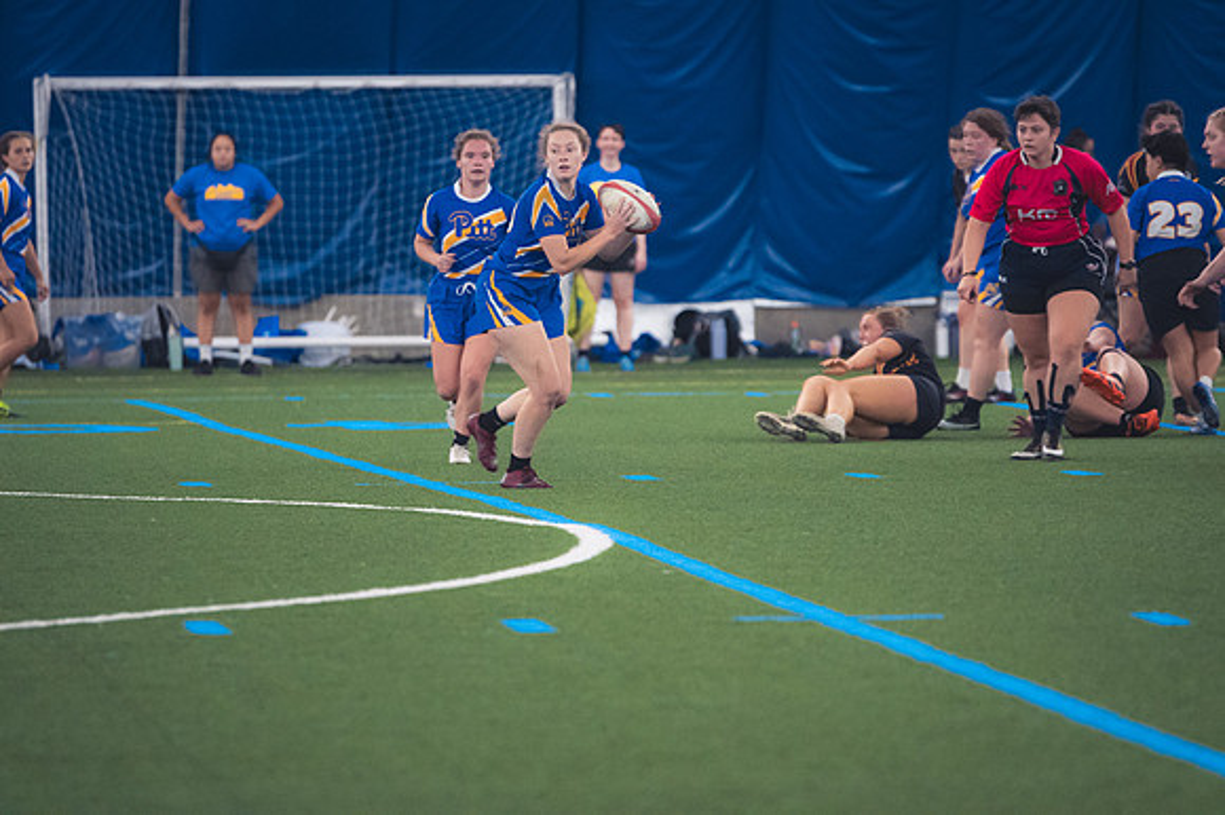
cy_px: 408
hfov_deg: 6.9
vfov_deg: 4.6
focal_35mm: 300
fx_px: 10202
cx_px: 612
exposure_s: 1/320
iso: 4000
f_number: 2.8
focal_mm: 200
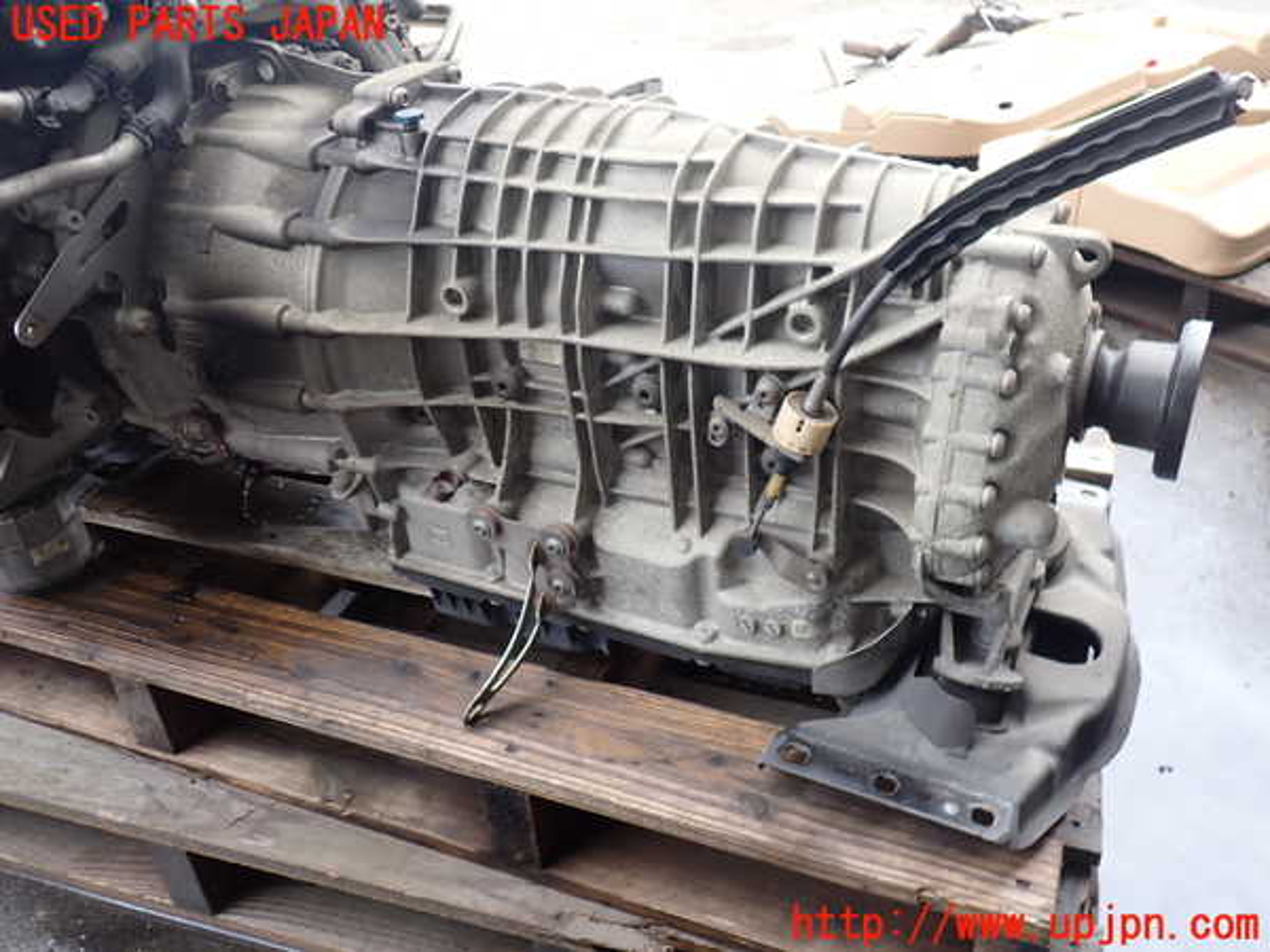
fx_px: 1101
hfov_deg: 60.0
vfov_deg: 46.8
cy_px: 476
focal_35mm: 30
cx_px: 635
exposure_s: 1/200
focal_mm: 5.4
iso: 100
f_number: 2.3
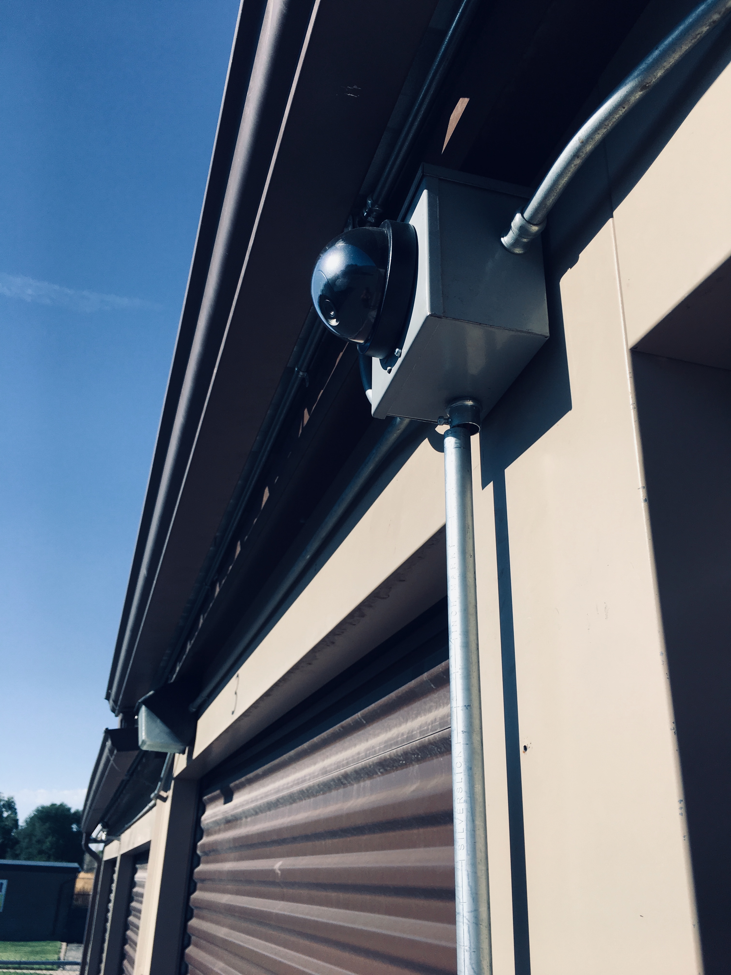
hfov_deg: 48.2
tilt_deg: +18.4
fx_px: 817
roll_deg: -2.8
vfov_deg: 61.7
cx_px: 366
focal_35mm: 29
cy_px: 488
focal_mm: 4.15
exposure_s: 1/1972
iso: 25
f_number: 2.2
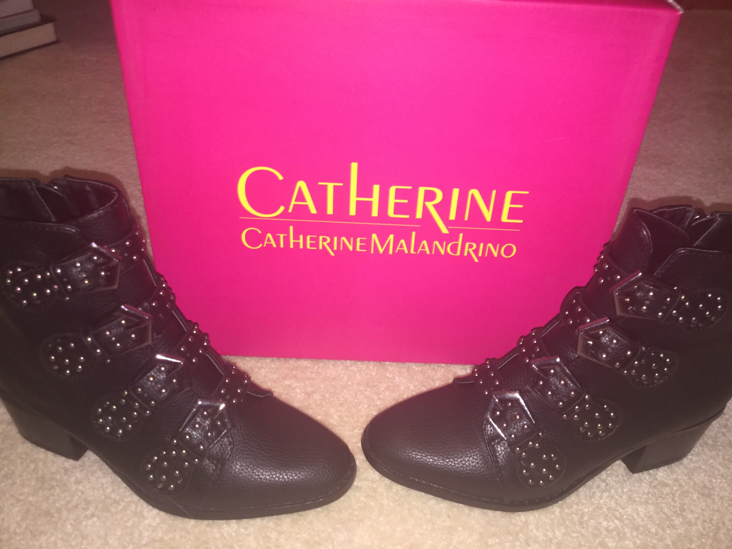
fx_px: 656
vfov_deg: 45.4
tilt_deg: -37.0
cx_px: 366
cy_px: 274
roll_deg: -5.3
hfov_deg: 58.4
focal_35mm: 31
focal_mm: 3.3
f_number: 2.4
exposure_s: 1/16
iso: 64
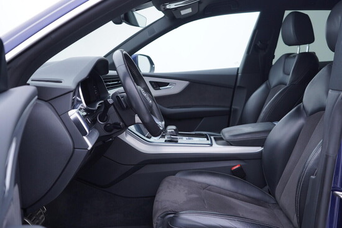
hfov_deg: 53.1
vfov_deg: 36.9
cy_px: 114
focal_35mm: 36
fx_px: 342
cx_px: 171
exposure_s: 1/40
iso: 125
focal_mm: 24
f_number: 3.2
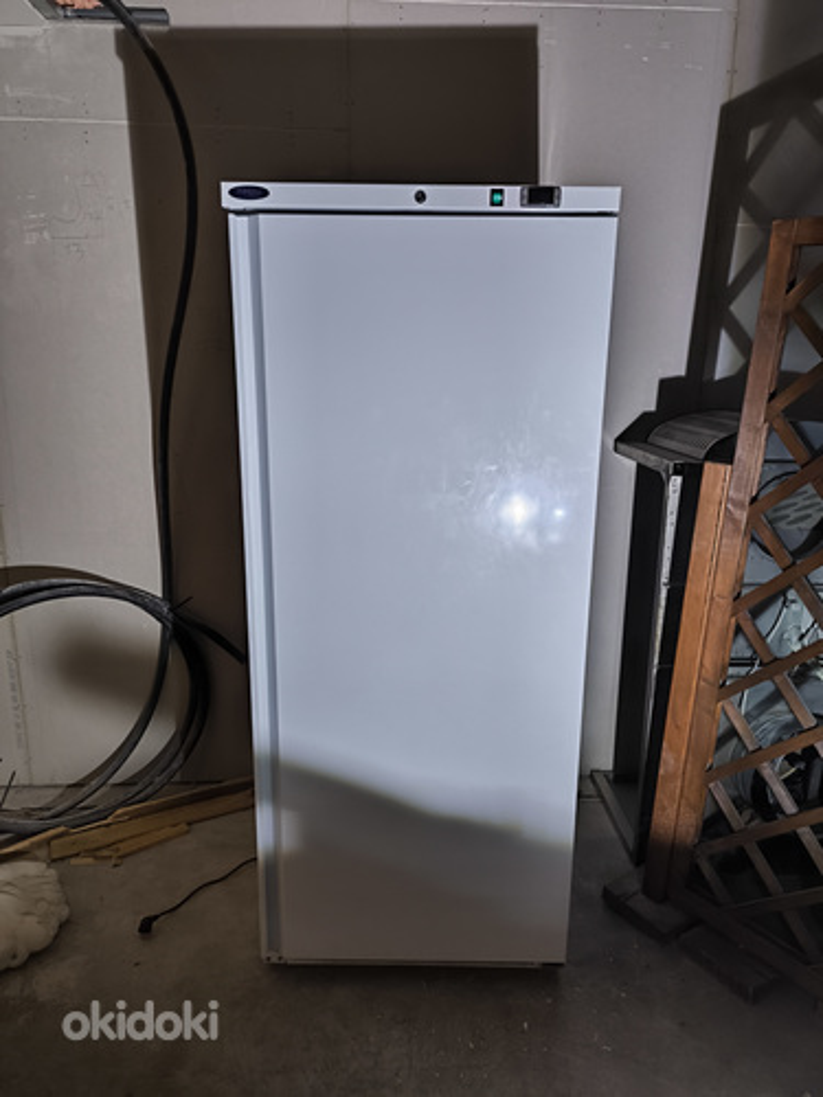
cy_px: 548
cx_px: 412
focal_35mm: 24
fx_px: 761
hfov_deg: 56.8
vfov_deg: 71.6
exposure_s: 1/25
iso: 400
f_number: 1.9
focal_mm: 6.92
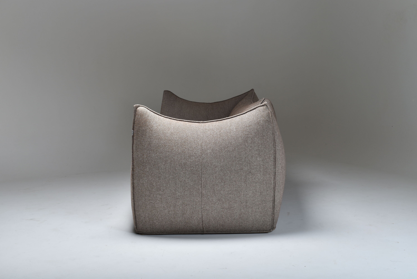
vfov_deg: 29.0
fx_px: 539
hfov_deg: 42.3
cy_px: 140
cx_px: 208
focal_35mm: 46
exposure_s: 1/200
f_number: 9
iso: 100
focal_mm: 31
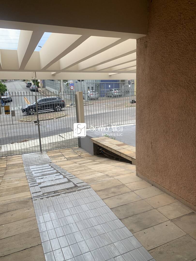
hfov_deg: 53.1
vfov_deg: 67.3
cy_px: 130
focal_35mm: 26
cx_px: 98
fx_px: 196
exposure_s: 1/334
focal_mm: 4.25
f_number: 1.8
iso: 25
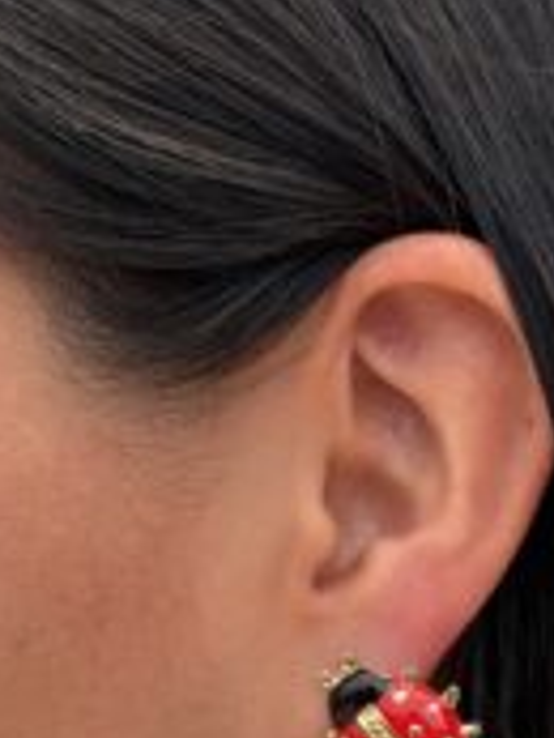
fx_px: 2366
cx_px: 384
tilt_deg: -4.0
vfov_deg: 17.3
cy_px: 759
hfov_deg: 13.3
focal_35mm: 111
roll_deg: -0.3
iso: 64
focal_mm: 6.76
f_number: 1.78
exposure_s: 1/1429
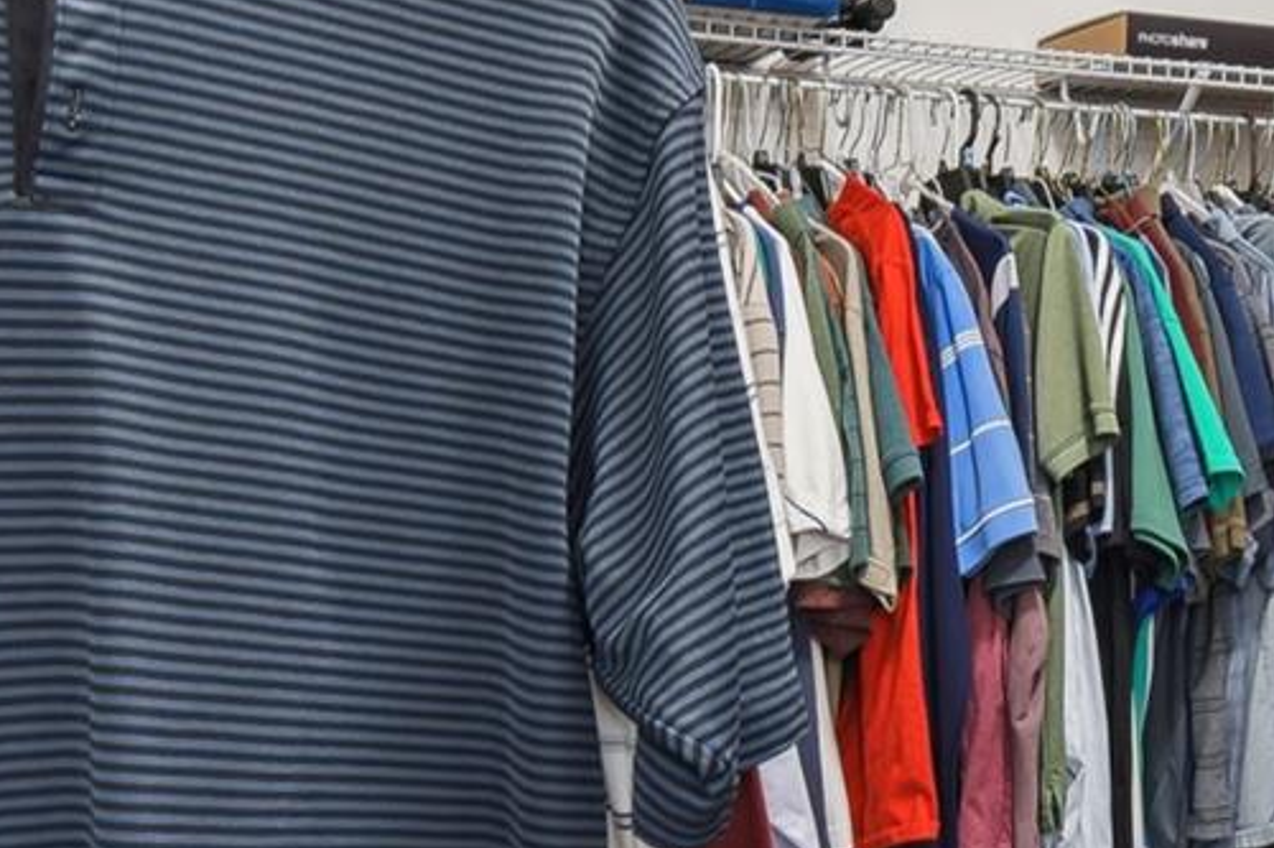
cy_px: 469
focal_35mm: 48
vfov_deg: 28.0
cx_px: 991
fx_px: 1698
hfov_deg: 39.7
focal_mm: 10
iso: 100
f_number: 7.1
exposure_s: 1.3
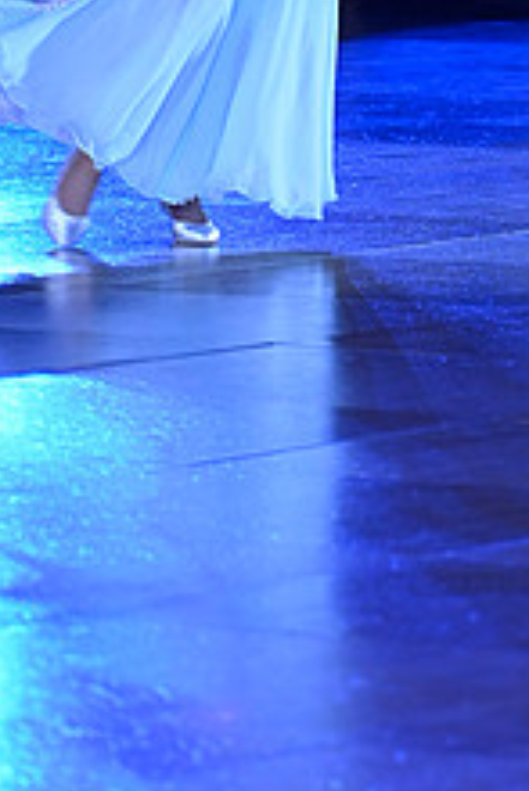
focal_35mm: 448
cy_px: -201
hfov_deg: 3.1
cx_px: 480
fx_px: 9858
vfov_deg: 4.6
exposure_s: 1/200
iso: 1600
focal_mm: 170
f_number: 4
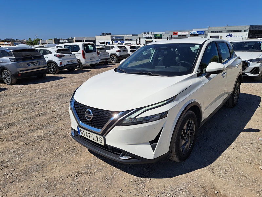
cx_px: 131
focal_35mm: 24
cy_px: 98
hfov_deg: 71.6
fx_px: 182
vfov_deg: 56.8
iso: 50
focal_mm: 5.23
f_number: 1.8
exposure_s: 1/2451
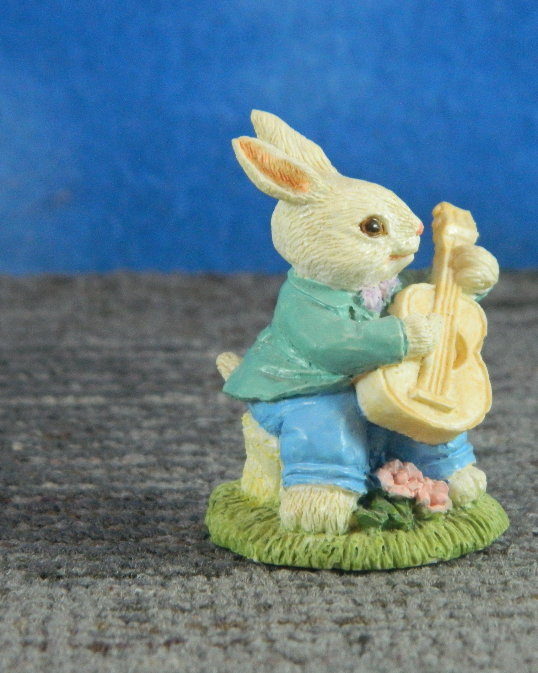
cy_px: 336
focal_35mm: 168
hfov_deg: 9.2
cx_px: 354
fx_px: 3344
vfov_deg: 11.5
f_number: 4.7
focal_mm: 23.2
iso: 400
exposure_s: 1/25
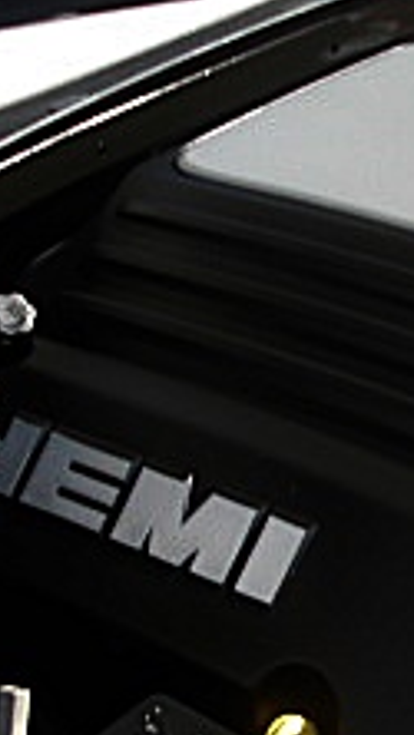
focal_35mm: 113
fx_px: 2204
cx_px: 513
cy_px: 533
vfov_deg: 18.8
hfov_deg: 10.5
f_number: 2.8
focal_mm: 6.3
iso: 50
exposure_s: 1/200
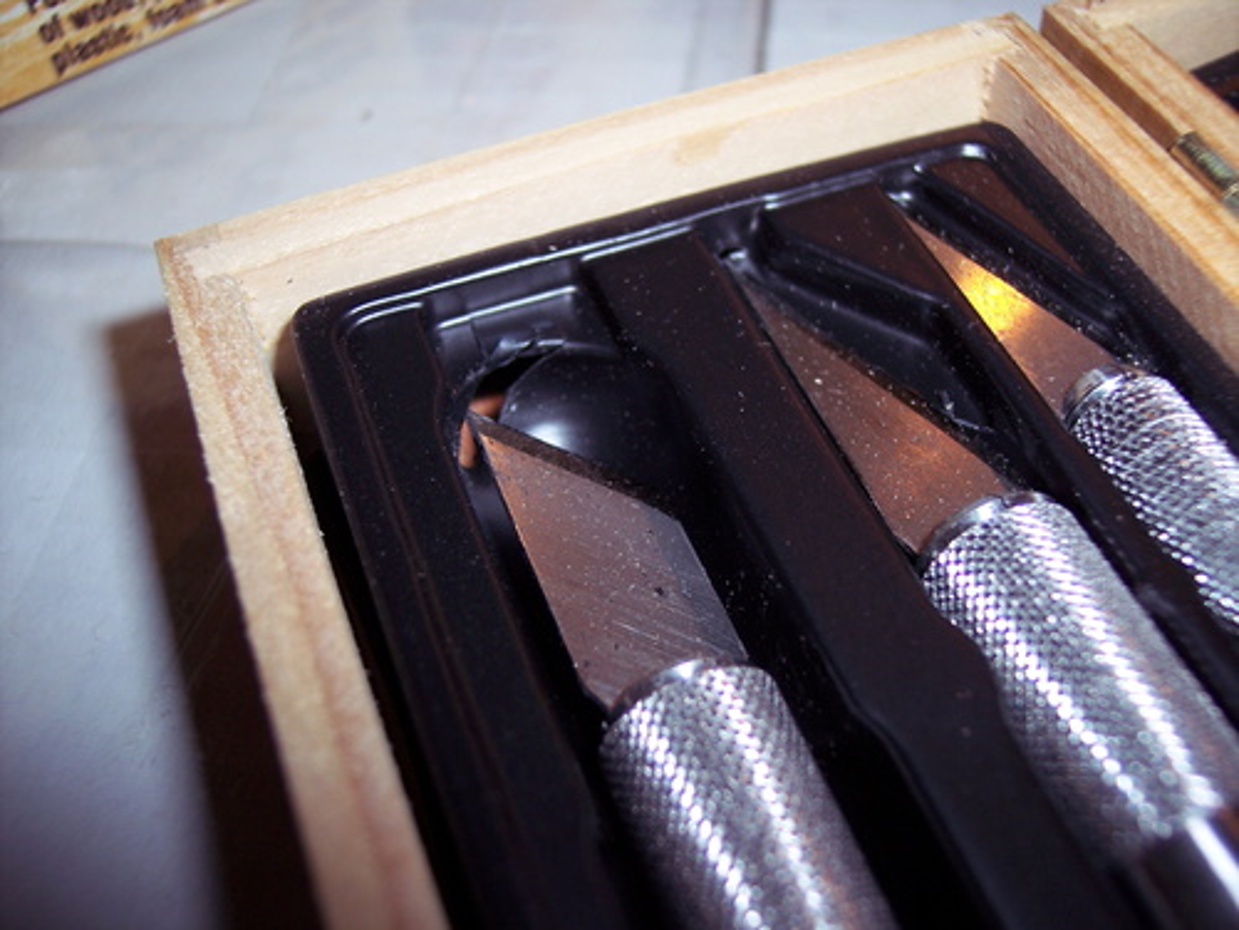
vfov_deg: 36.8
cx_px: 620
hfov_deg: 47.9
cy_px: 465
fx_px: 1396
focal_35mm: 39
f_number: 2.8
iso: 100
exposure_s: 1/60
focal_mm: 8
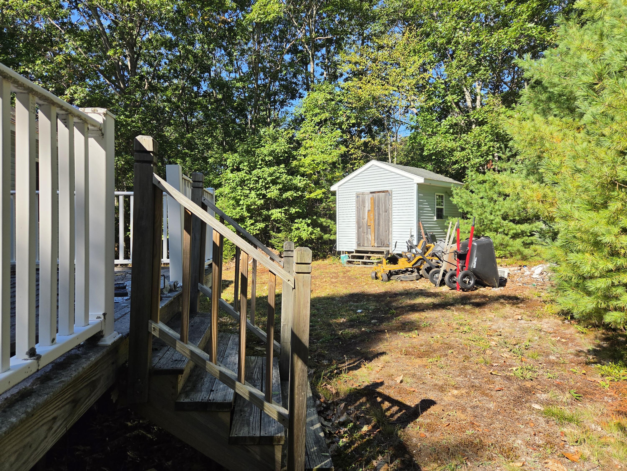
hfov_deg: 73.9
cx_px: 314
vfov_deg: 58.9
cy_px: 236
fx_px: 417
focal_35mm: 23
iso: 80
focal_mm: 5.4
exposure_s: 1/3512
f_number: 1.8
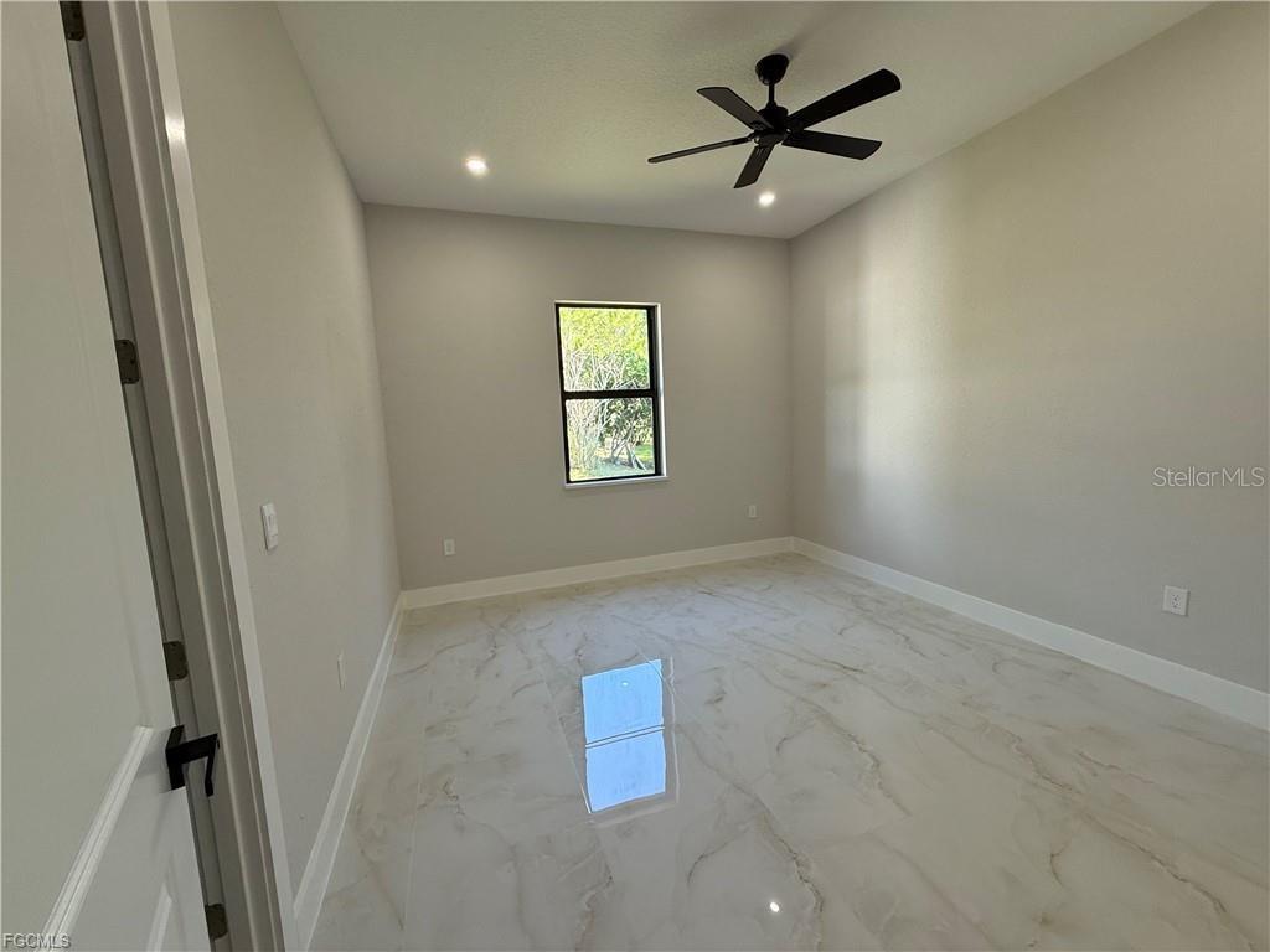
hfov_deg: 102.1
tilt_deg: -6.7
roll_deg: +2.4
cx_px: 635
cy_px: 476
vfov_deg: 85.7
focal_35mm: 14
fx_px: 514
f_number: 2.2
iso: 125
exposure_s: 1/120
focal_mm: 2.22
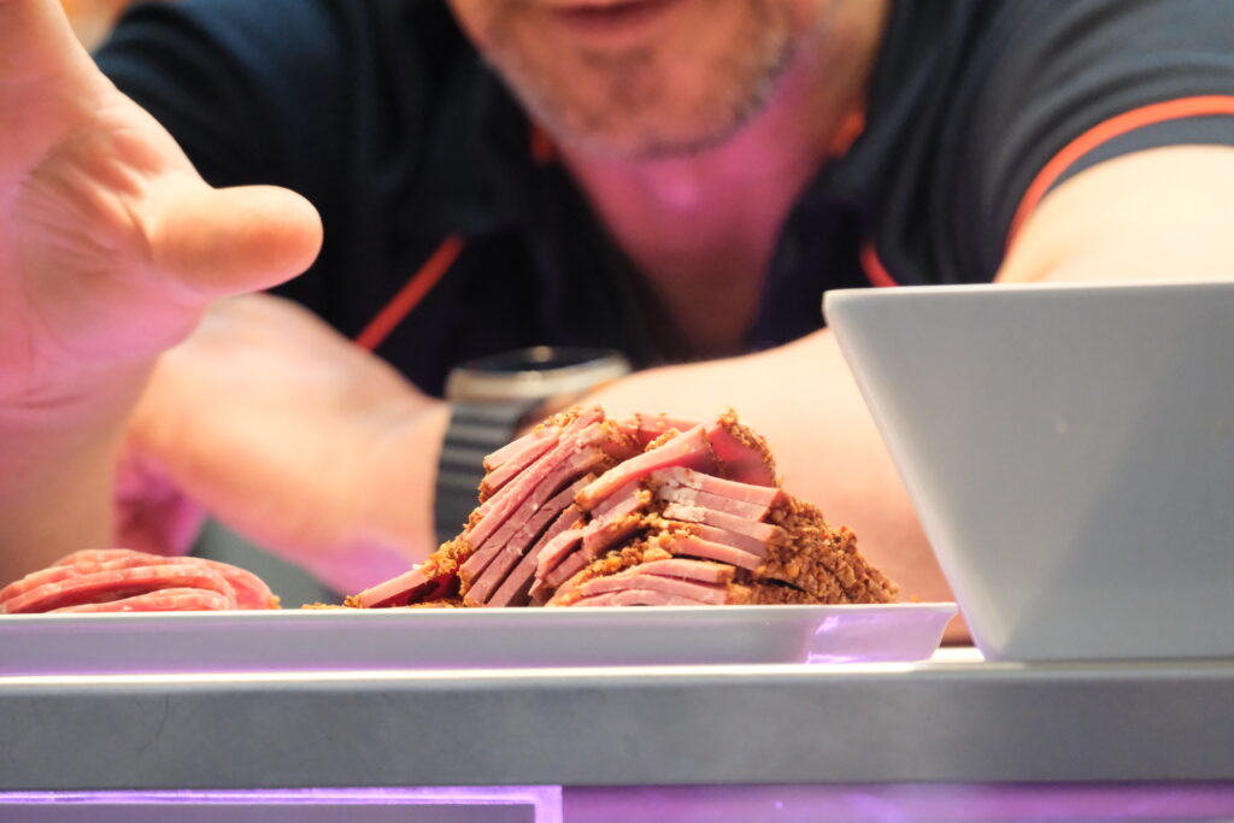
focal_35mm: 203
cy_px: 412
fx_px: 6959
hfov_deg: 10.1
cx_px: 617
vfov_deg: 6.8
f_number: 5.6
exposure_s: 1/240
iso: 12800
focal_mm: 135
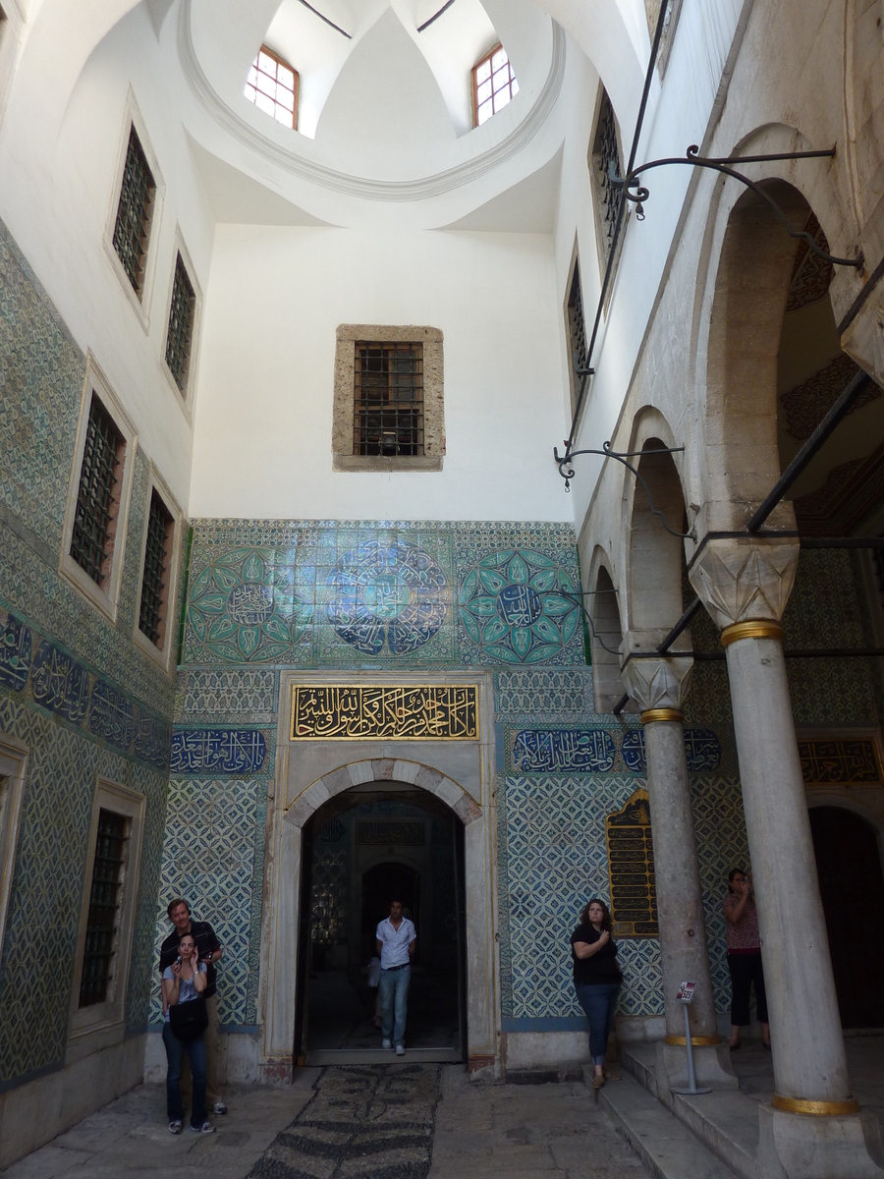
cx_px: 442
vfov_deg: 69.4
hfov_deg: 54.9
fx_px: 851
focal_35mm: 25
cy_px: 590
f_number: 3.3
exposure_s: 1/30
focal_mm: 4.1
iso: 80
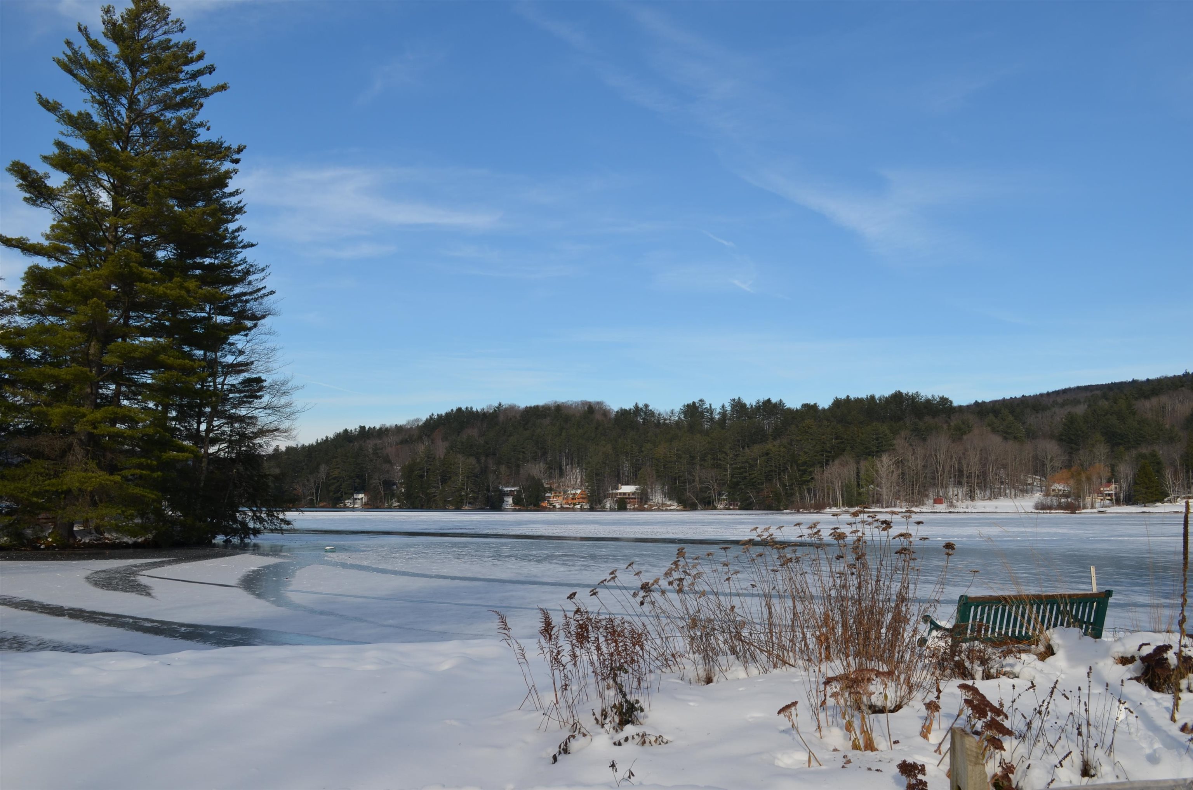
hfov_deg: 62.0
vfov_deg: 43.4
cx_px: 596
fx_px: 992
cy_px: 395
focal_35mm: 30
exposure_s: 1/250
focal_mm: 20
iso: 100
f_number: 8
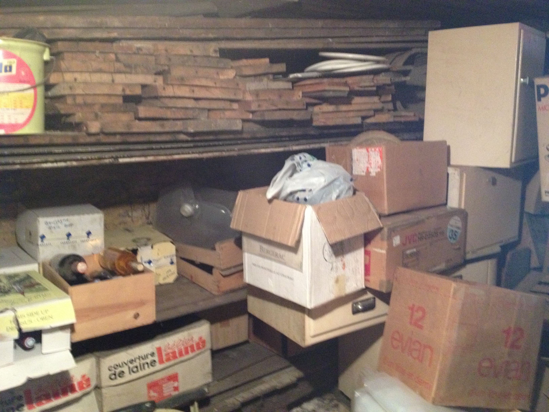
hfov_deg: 52.6
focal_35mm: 35
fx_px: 555
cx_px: 274
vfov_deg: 40.7
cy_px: 206
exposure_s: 1/15
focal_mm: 4.28
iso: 500
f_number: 2.4
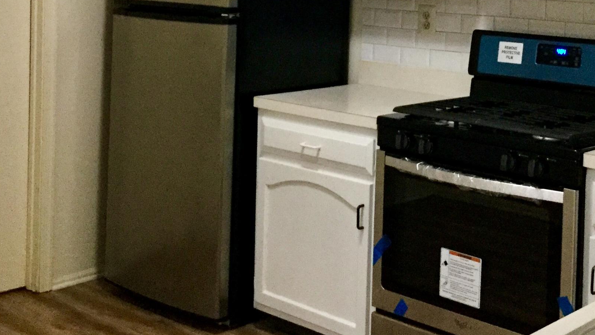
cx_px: 337
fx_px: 994
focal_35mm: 63
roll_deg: +0.4
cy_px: -9
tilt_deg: -4.4
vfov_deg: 18.6
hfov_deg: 33.3
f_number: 2.4
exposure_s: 1/17
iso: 200
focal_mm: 3.3
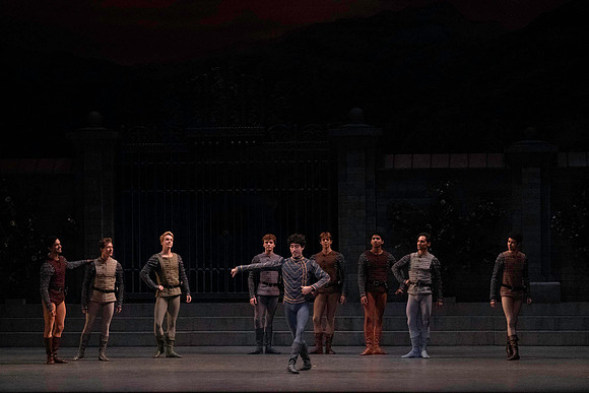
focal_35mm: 113
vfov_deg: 12.1
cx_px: 294
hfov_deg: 18.1
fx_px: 1849
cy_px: 196
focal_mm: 113
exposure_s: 1/400
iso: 20000
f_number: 14
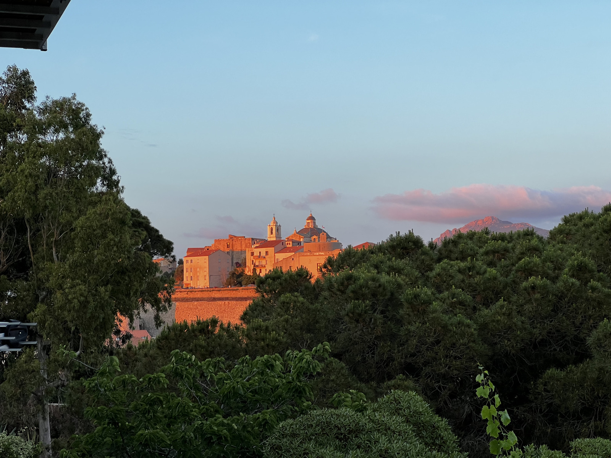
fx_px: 1359
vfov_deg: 19.1
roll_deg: +1.3
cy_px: 229
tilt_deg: +3.0
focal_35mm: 77
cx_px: 306
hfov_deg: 25.3
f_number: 2.8
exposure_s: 1/99
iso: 100
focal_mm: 9
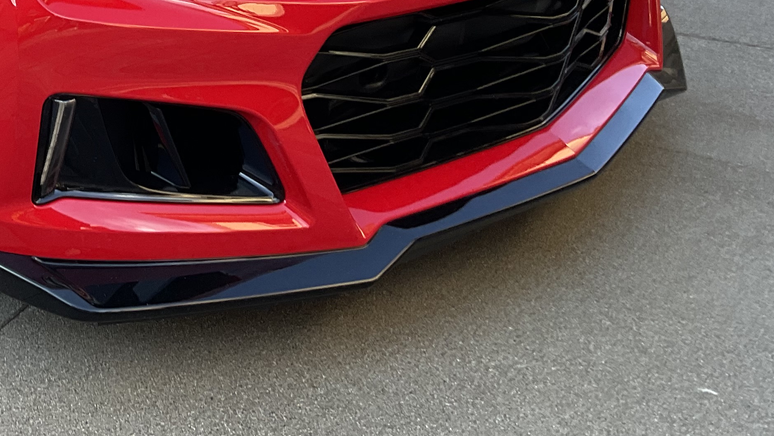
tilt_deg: -14.2
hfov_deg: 29.1
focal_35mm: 68
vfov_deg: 16.7
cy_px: -146
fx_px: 1396
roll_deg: +1.2
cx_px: 12
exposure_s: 1/122
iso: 32
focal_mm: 3
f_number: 1.8
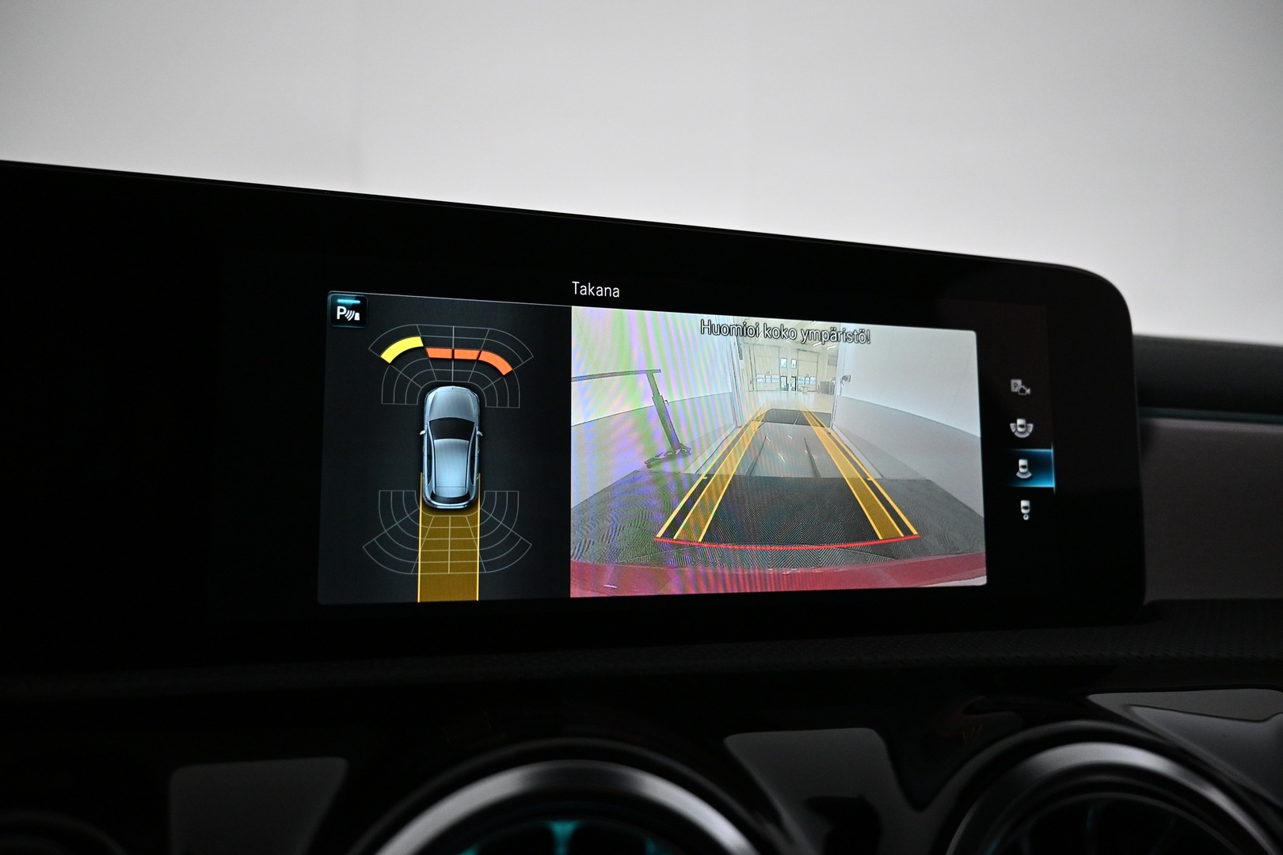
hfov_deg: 73.7
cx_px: 642
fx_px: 855
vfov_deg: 53.1
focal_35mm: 24
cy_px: 428
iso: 1600
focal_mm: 16
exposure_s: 1/160
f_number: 3.5
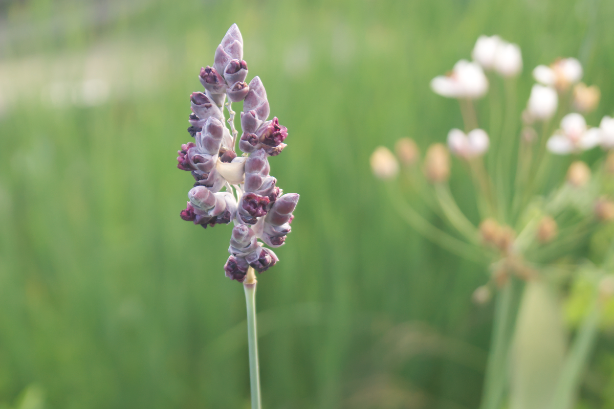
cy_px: 204
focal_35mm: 82
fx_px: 1407
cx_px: 307
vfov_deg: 16.6
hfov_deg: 24.6
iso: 800
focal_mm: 55
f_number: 5.6
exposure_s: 1/500
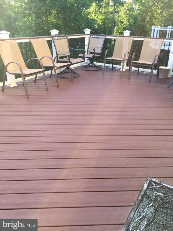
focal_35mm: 29
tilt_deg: -24.7
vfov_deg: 61.7
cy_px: 116
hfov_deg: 48.2
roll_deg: -1.0
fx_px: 193
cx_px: 86
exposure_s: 1/120
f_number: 2.2
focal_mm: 4.15
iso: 40
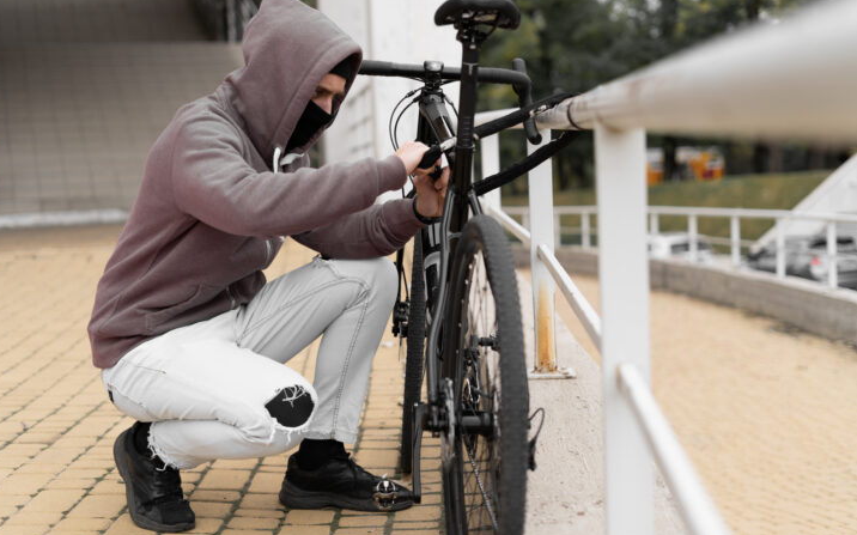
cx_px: 421
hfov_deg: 38.9
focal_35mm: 52
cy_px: 276
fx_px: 1214
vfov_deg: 24.9
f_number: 2.2
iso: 100
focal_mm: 50
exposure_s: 1/800
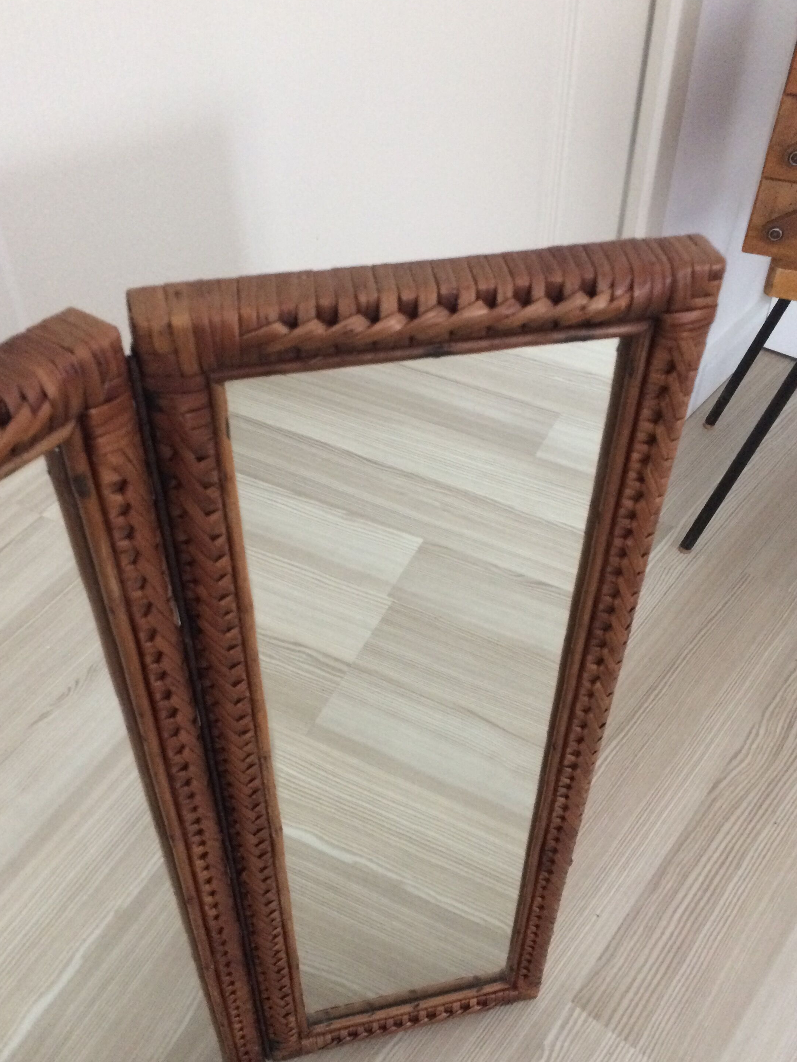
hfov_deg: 42.9
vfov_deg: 55.3
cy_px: 564
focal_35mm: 33
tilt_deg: -45.5
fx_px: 1013
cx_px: 420
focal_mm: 4.15
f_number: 2.2
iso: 320
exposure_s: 1/33
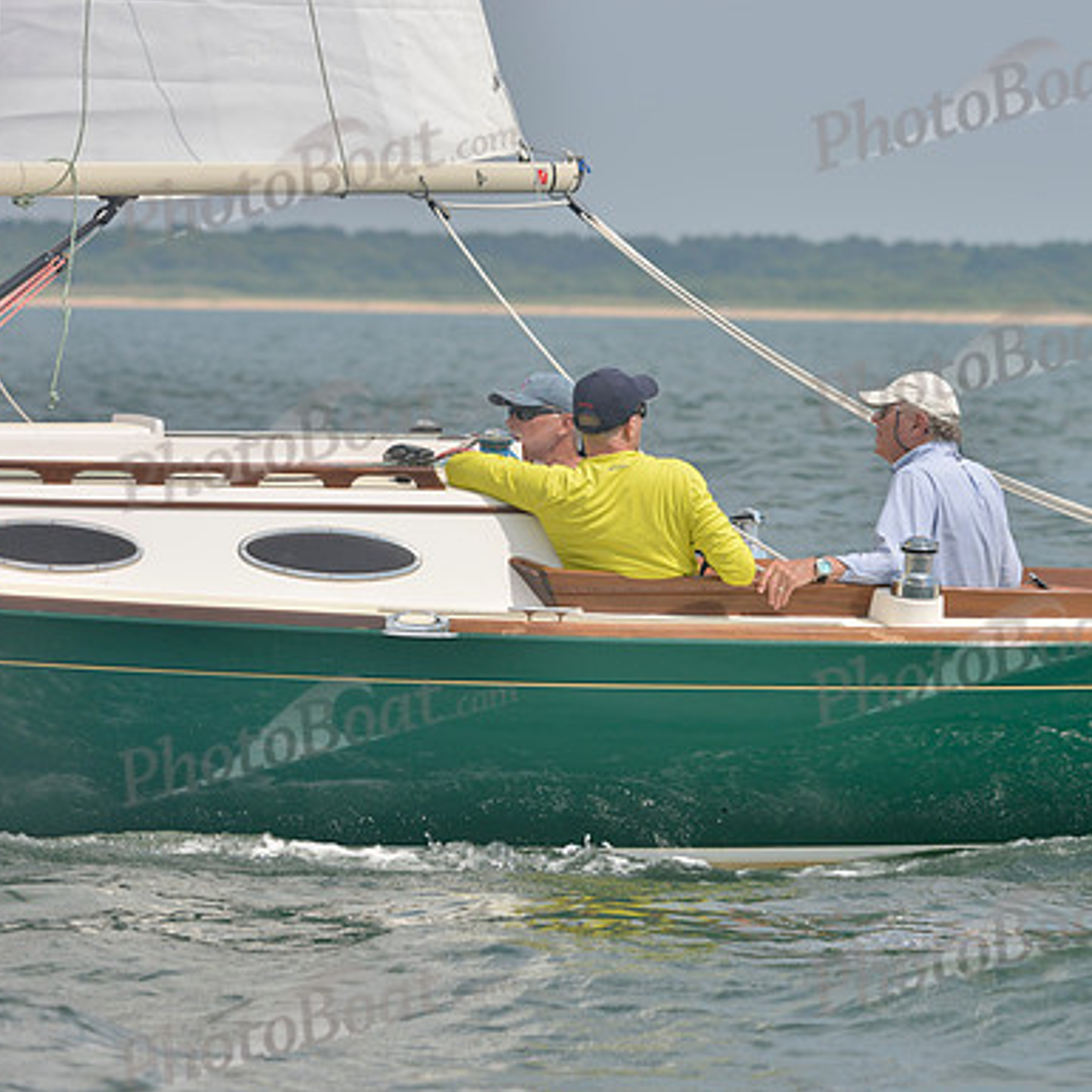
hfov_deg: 6.5
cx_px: 667
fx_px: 9601
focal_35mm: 269
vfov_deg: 6.5
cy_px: 546
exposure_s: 1/1000
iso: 200
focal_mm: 210
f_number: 7.1
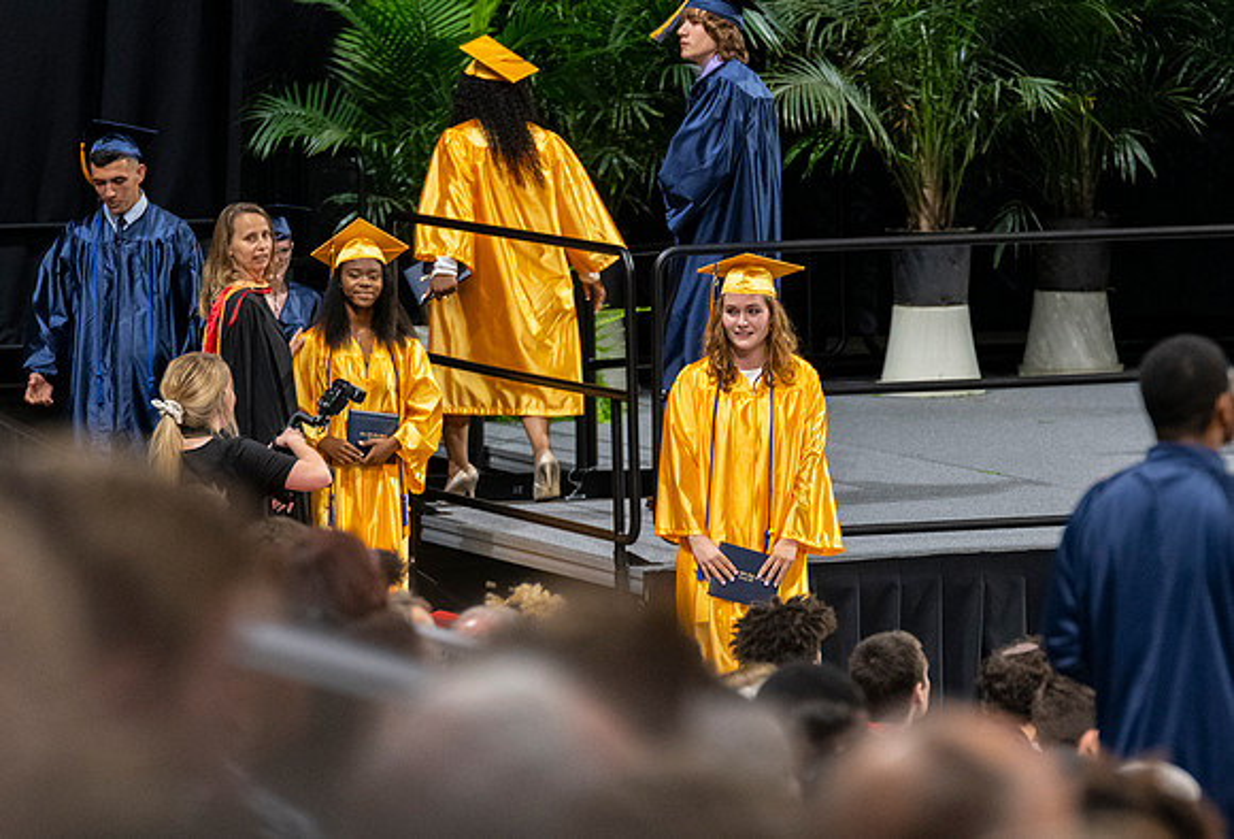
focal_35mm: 283
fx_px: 9759
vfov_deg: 4.9
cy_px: 505
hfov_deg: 7.2
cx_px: 721
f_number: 4
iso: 2000
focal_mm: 190
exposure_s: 1/200
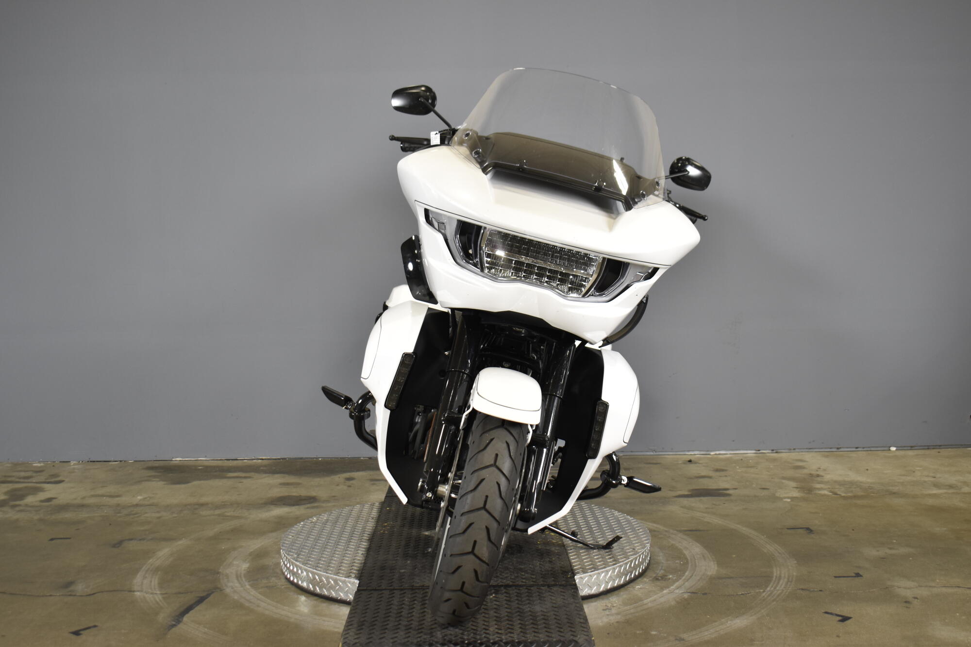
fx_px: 1133
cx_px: 486
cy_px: 324
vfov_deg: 31.9
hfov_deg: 46.4
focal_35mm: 42
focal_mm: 28
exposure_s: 1/40
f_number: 4.2
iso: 400
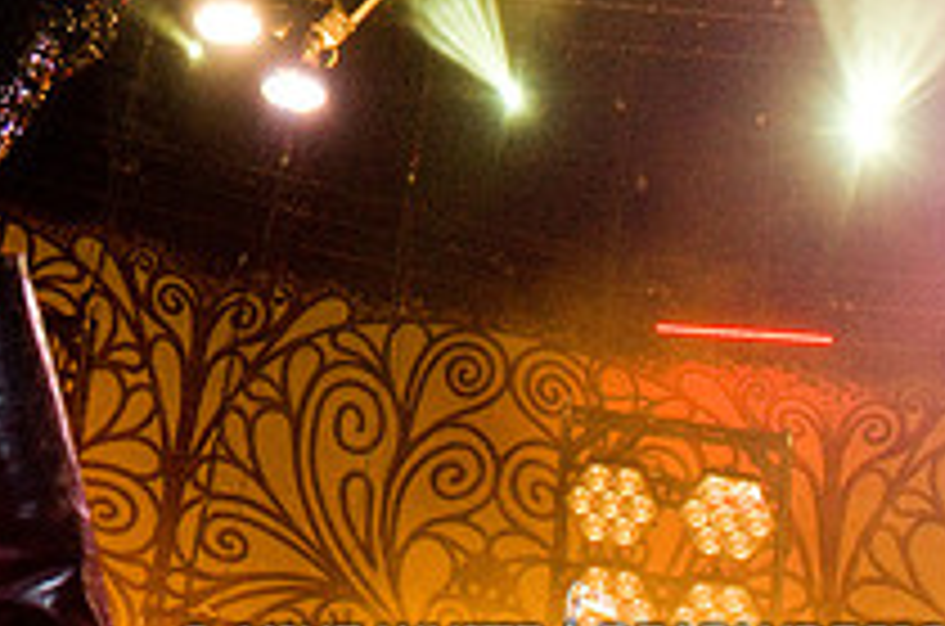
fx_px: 2174
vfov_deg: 15.6
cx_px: -135
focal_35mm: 83
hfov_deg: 22.9
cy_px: -182
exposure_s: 1/160
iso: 800
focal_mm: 20
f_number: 3.5
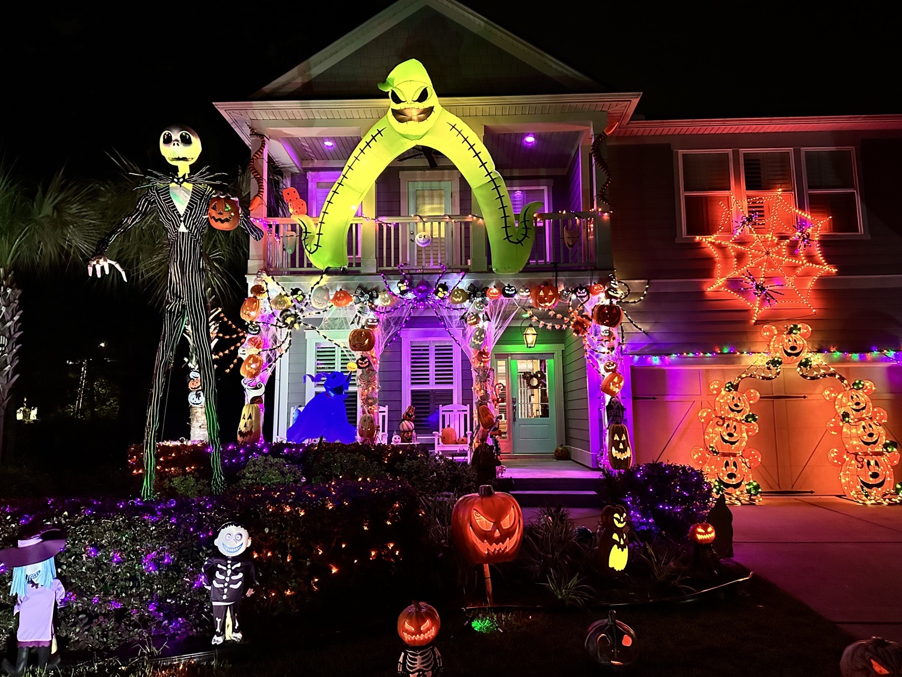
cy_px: 338
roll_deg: +0.5
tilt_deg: +7.0
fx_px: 625
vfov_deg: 56.8
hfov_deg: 71.6
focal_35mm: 24
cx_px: 451
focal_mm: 6.86
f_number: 1.78
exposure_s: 1/30
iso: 1600
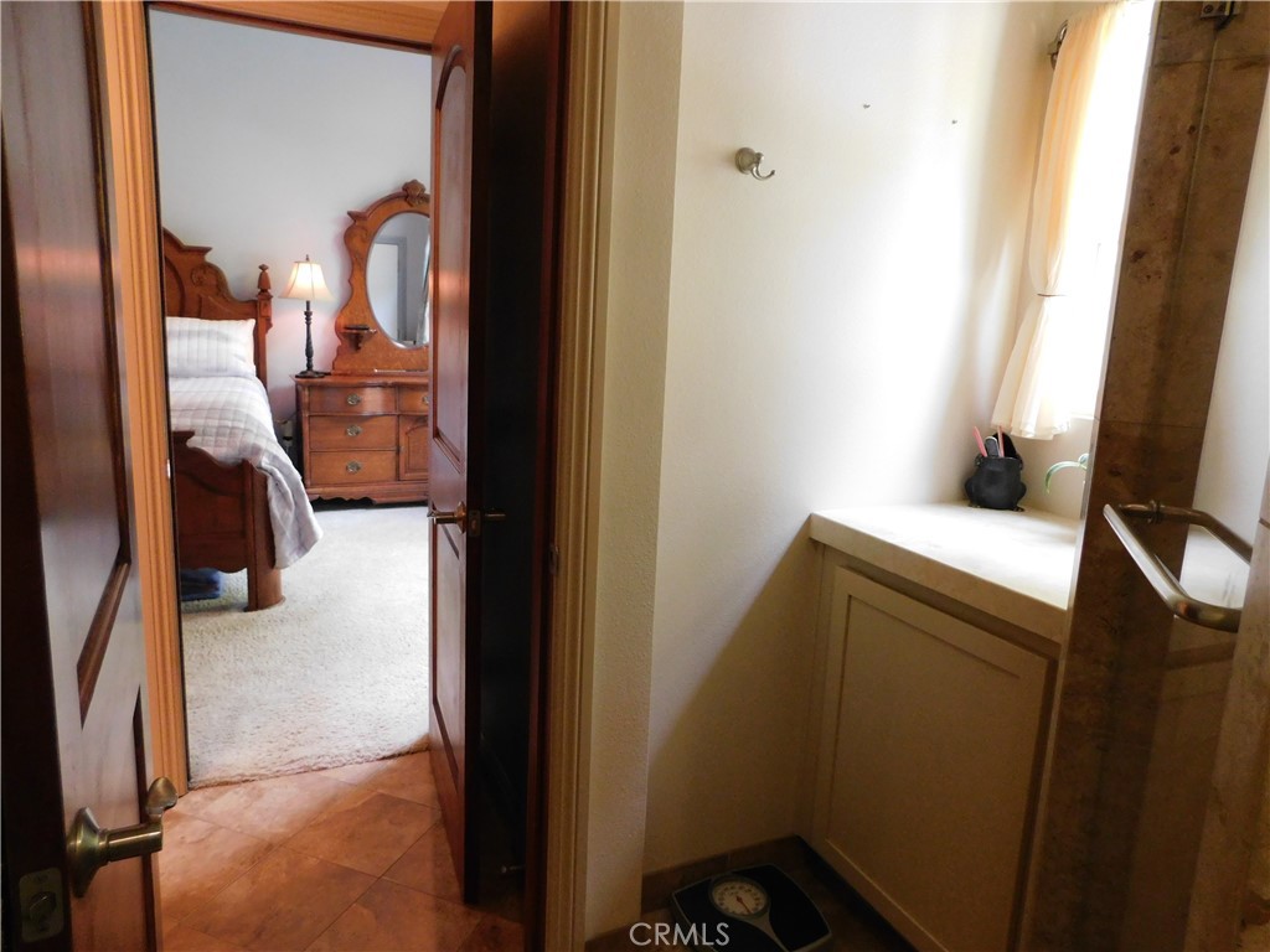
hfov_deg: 73.9
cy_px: 476
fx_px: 844
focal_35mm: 23
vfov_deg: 58.9
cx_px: 635
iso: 400
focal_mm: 4
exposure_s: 1/30
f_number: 3
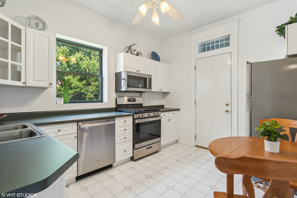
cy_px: 99
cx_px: 148
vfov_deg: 70.5
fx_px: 140
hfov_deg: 93.3
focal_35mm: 17
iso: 200
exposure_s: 1/5
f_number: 8
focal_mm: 17
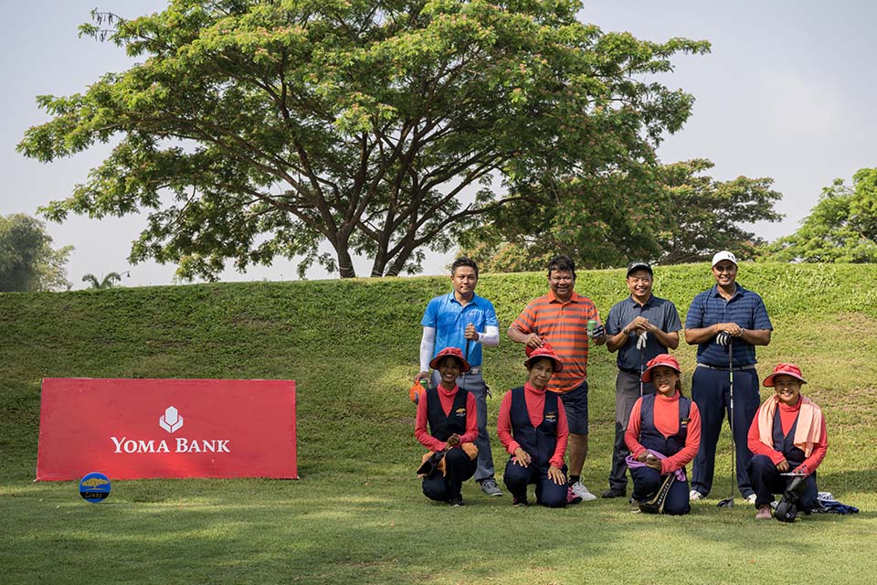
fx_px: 1072
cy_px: 292
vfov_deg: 30.5
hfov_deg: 44.5
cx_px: 438
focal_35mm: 44
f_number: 5
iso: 140
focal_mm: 44
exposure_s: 1/500
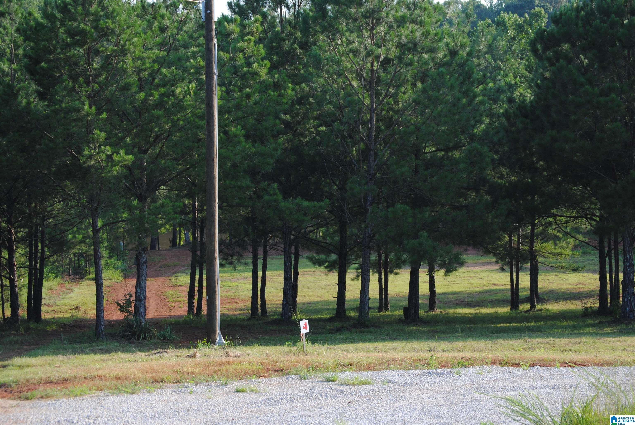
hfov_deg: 22.6
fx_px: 1589
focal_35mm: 90
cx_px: 318
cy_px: 212
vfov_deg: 15.2
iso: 200
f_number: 5
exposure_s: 1/320
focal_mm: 60
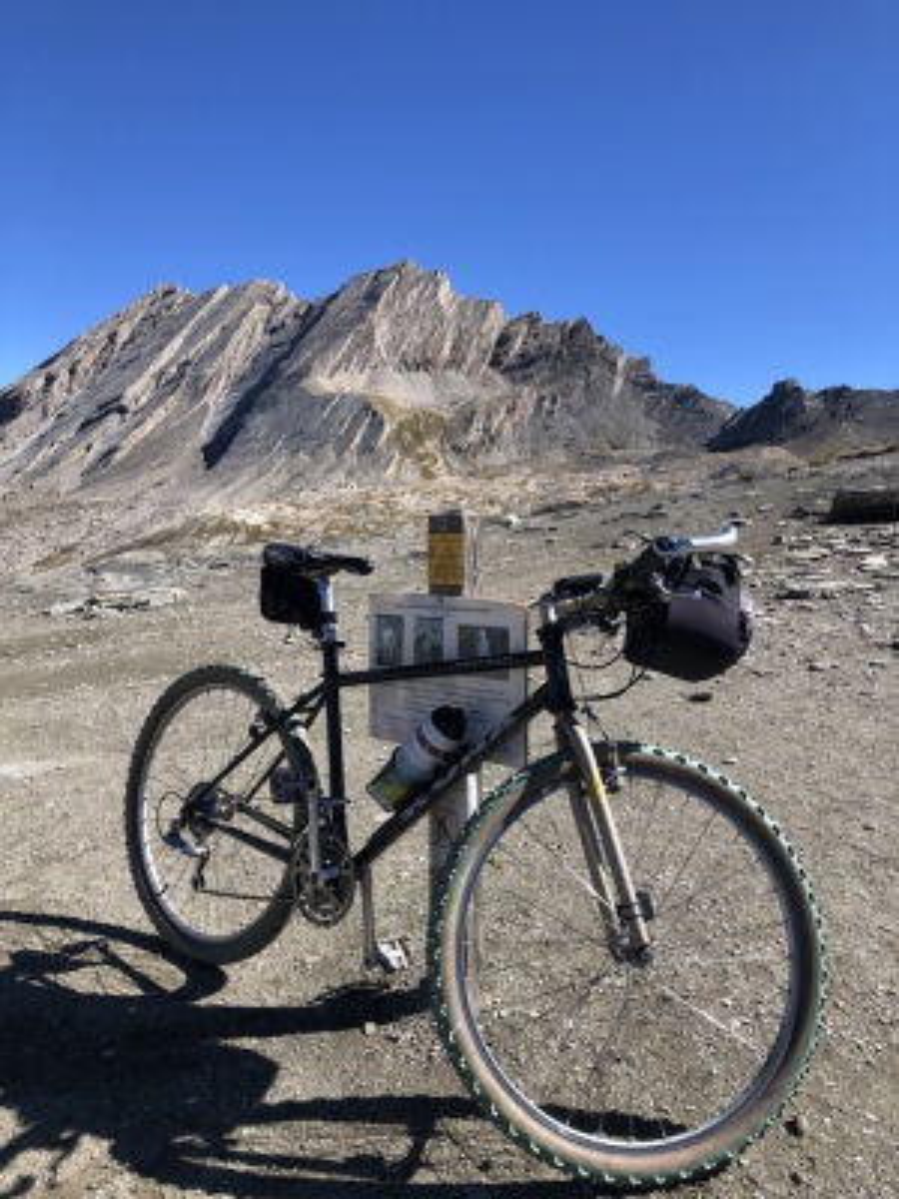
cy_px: 600
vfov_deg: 63.4
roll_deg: -1.6
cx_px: 450
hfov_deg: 49.7
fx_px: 970
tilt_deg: -3.1
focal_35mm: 28
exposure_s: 1/1412
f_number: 1.8
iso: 20
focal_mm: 4
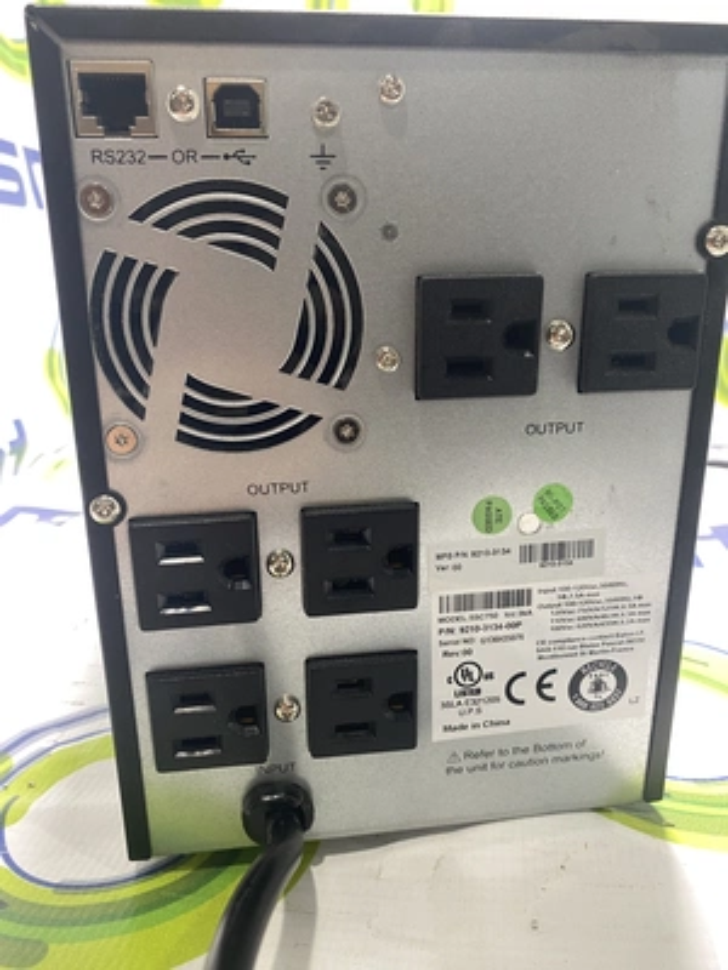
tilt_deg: -15.5
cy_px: 485
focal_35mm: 26
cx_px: 364
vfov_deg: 67.3
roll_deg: +0.8
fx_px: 729
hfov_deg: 53.1
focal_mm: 4.25
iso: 160
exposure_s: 1/60
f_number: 1.8
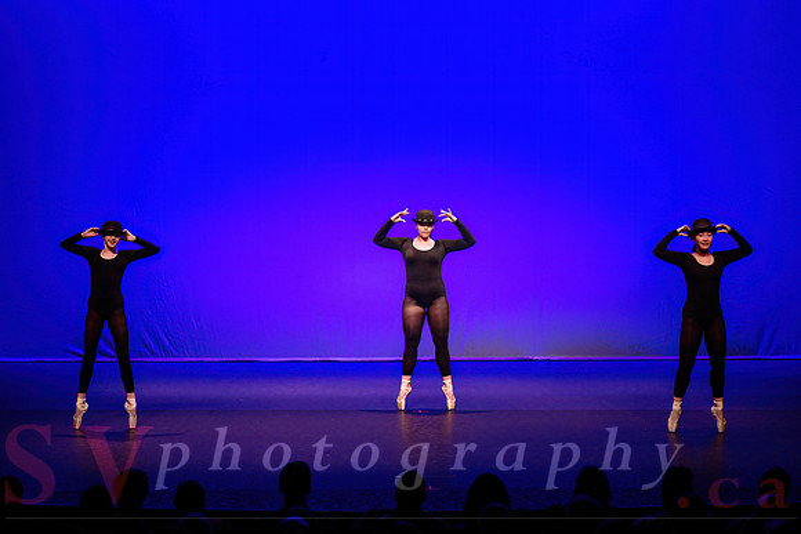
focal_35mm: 93
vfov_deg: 14.7
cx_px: 423
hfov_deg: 21.8
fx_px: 2078
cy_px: 252
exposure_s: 1/320
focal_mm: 86
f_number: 2.8
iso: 1250
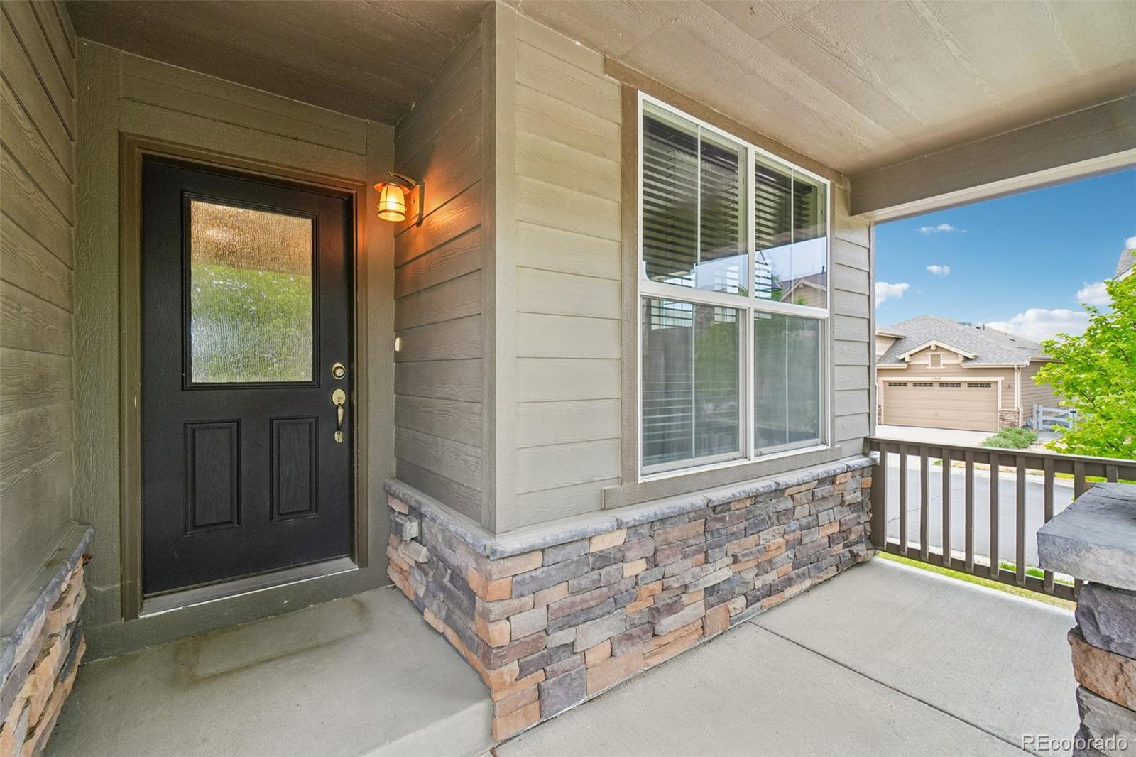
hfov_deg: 100.4
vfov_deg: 77.3
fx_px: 473
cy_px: 378
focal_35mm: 15
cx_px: 568
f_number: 8
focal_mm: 10
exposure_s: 1/40
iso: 400
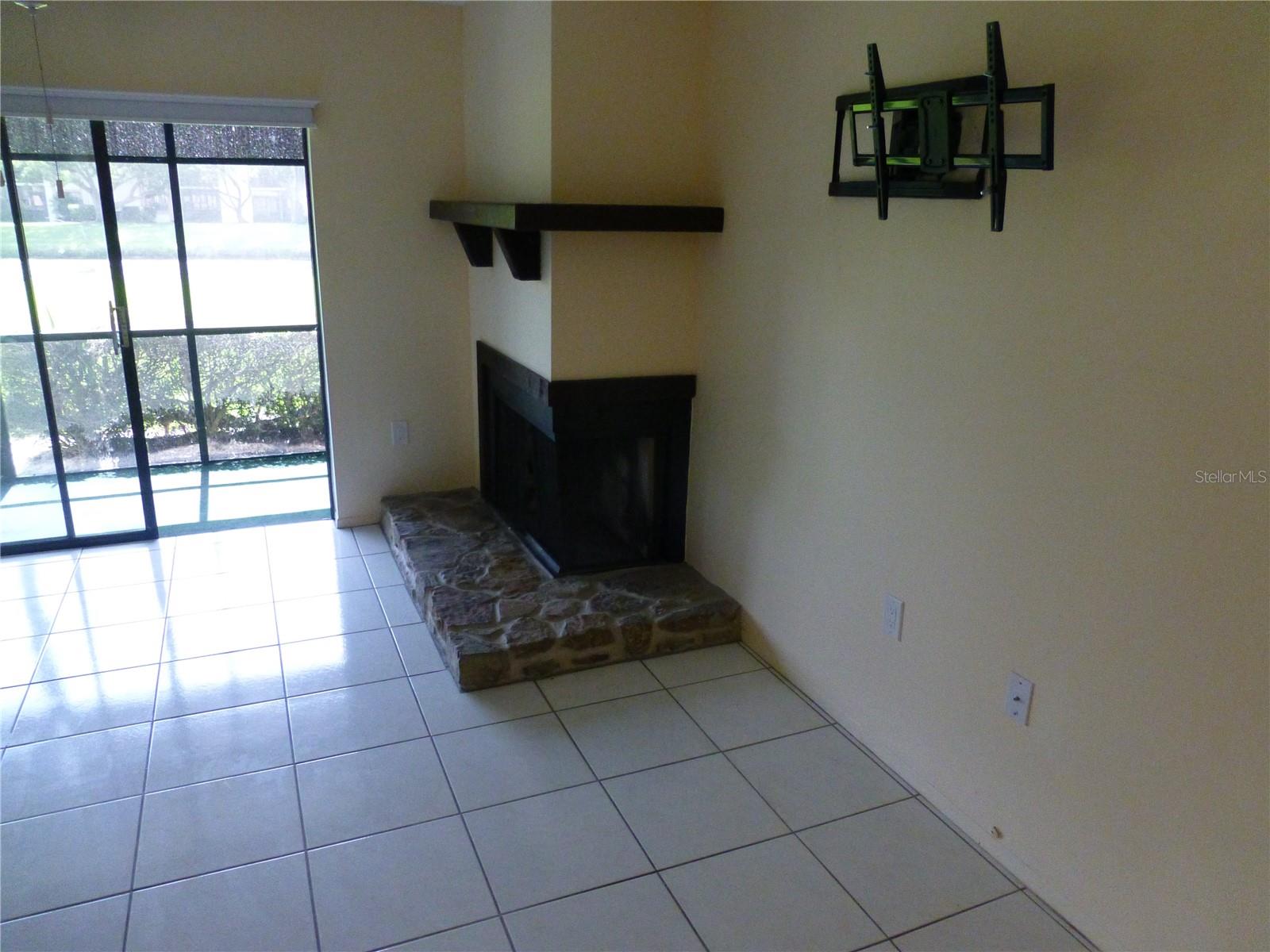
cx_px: 635
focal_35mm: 24
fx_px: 881
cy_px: 476
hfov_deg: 71.6
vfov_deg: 56.8
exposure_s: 1/250
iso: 800
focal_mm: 4.3
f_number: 3.3
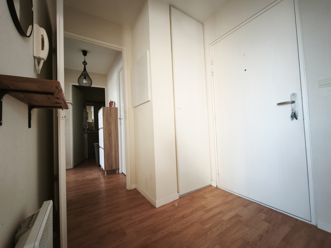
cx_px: 166
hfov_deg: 98.2
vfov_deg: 81.7
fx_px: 143
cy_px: 124
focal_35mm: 15
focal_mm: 1.91
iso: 250
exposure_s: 1/33.3
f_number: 2.2
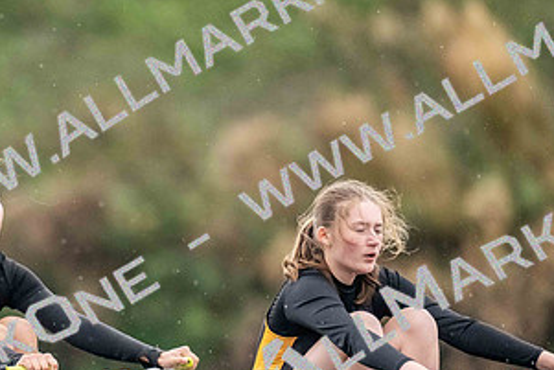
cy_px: 251
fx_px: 17813
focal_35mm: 1157
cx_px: 105
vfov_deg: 1.2
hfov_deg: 1.8
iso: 5000
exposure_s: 1/2500
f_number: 4
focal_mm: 600
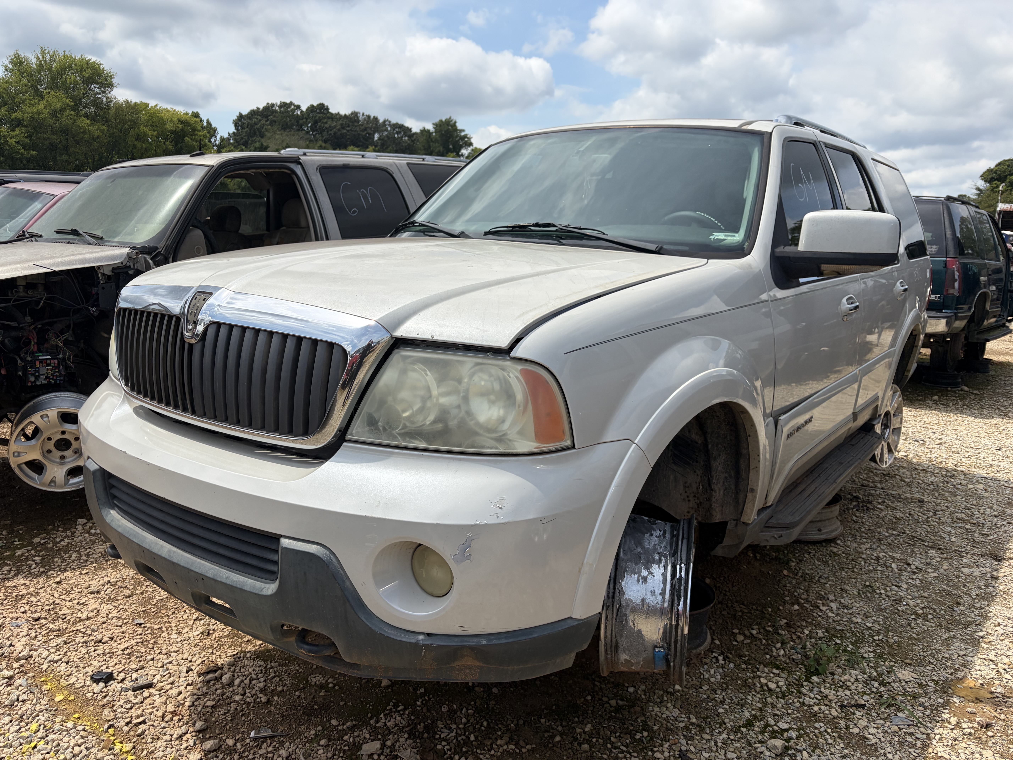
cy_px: 380
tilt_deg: -9.5
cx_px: 506
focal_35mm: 26
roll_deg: -1.3
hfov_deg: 67.3
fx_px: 761
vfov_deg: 53.1
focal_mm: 5.96
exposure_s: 1/4608
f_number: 1.6
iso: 64
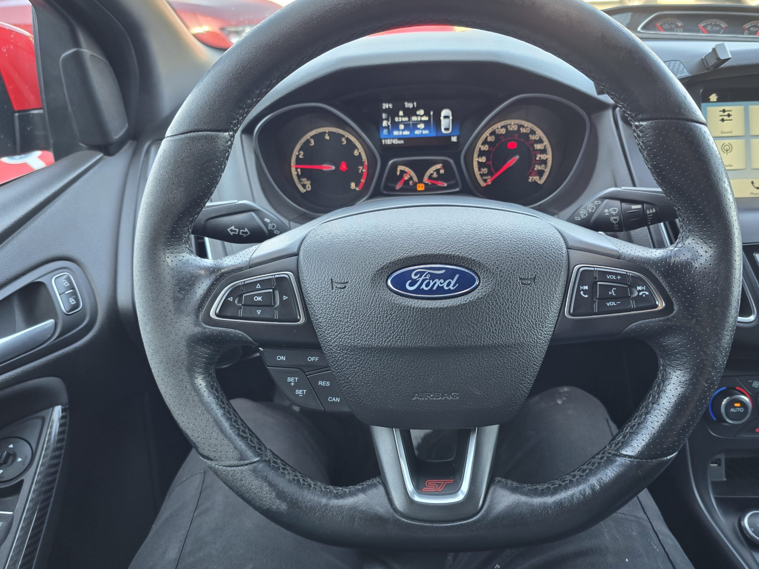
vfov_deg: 56.8
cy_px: 277
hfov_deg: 71.6
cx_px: 391
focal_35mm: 24
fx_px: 526
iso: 64
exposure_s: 1/50
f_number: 1.7
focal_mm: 6.3
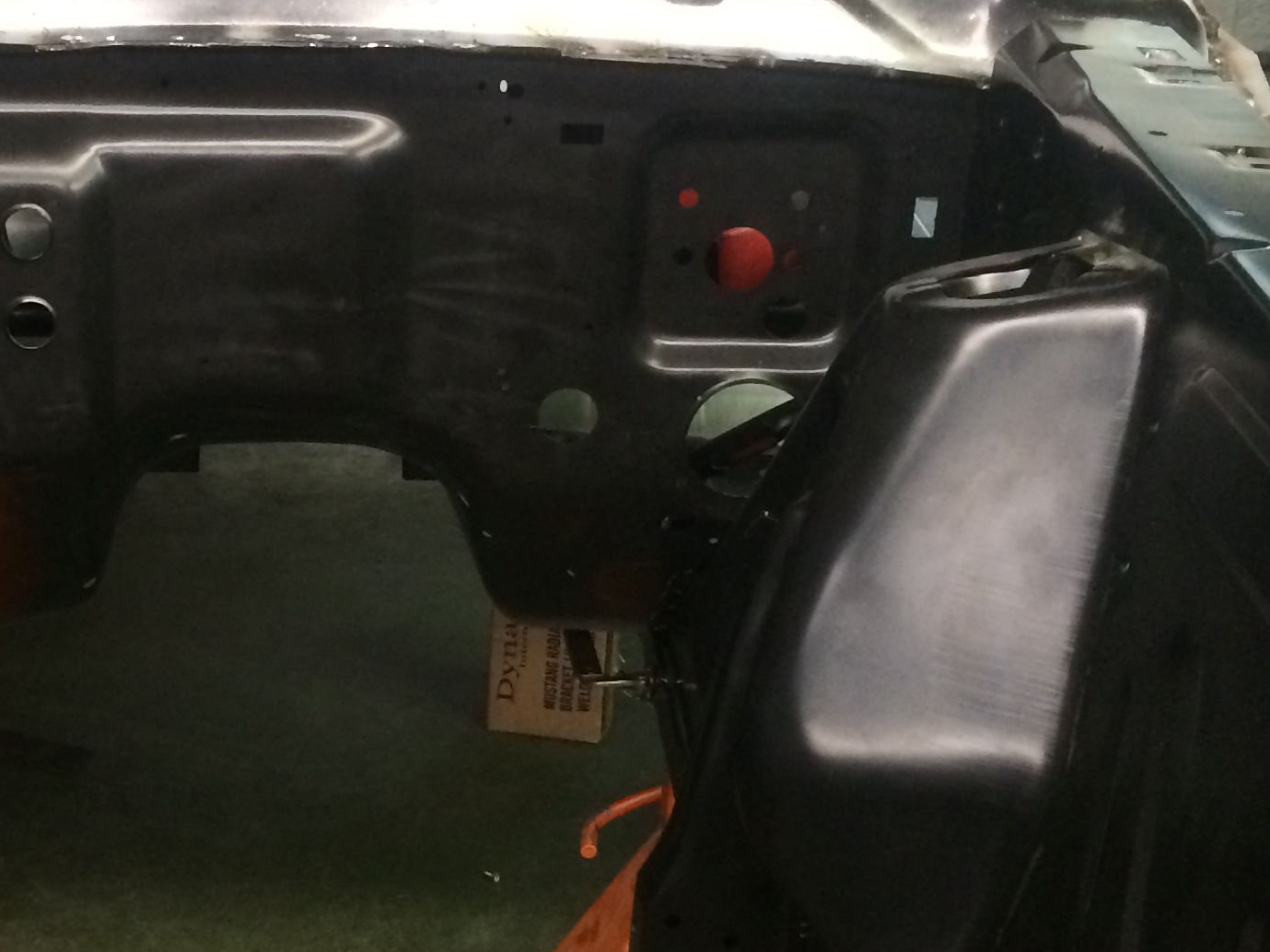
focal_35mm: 71
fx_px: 2605
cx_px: 272
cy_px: 623
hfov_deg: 26.9
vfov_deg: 20.7
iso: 320
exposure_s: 1/24
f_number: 2.2
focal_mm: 4.12
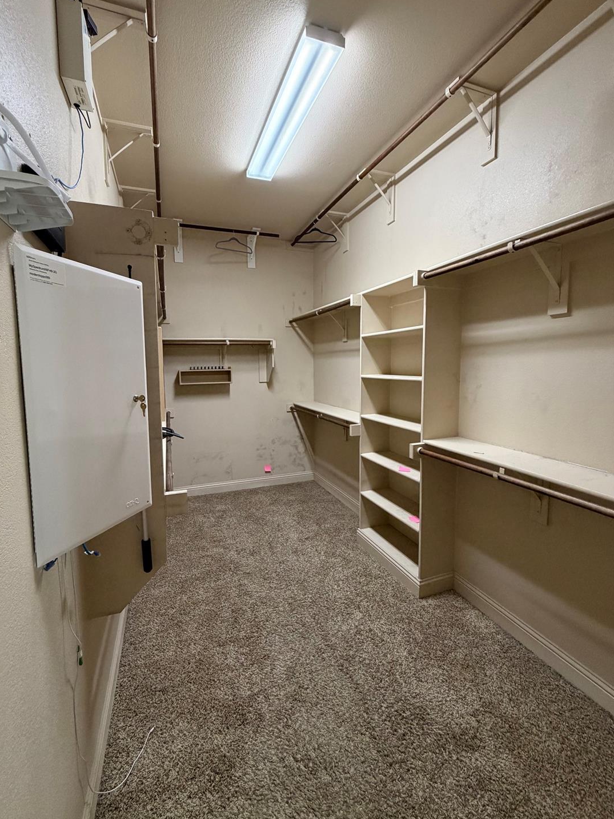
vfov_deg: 98.2
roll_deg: +0.7
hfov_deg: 81.6
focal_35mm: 15
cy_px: 400
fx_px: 355
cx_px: 287
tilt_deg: -5.6
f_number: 2.2
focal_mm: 2.22
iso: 320
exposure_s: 1/60
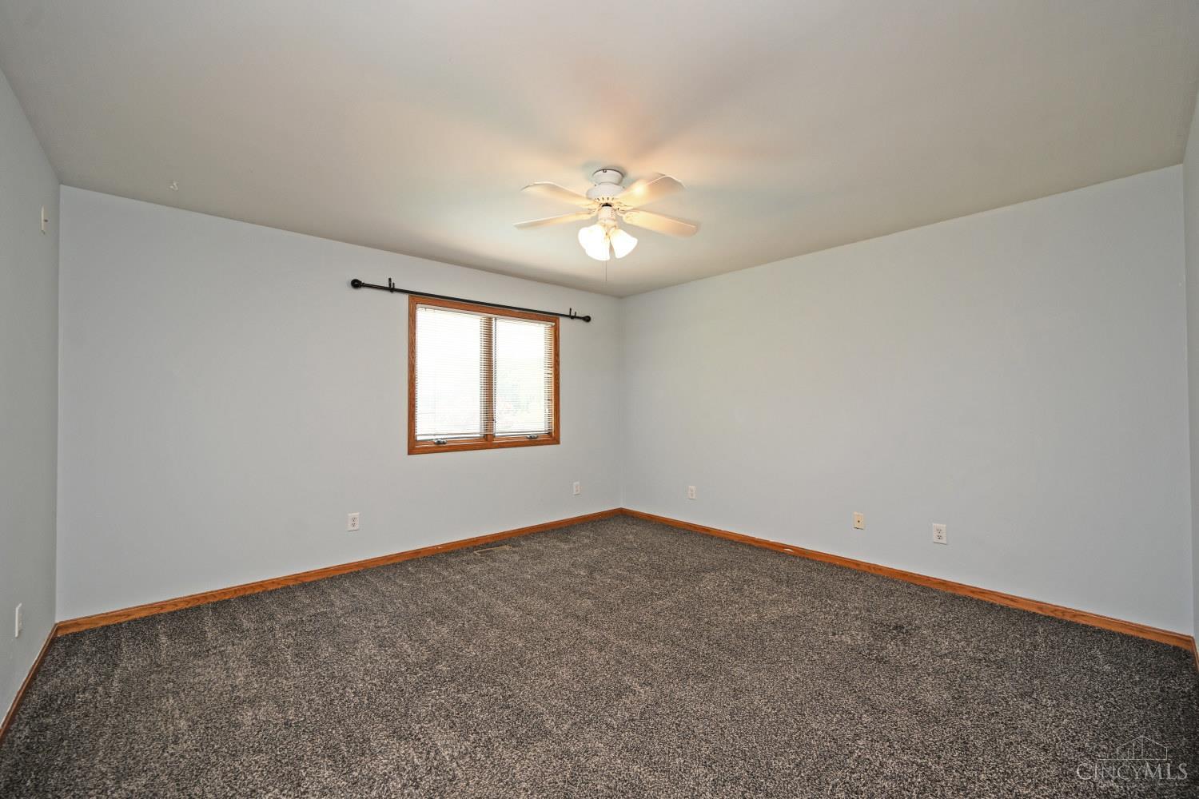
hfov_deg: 104.3
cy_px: 400
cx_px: 600
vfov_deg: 81.2
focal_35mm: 14
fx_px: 466
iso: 280
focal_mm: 14
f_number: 4
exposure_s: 1/60
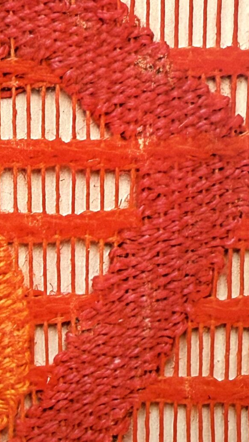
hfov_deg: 18.2
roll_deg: +2.0
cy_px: 179
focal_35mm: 65
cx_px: 13
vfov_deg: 32.3
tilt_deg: -21.8
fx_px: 763
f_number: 2.2
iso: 100
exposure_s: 1/100
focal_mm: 2.22
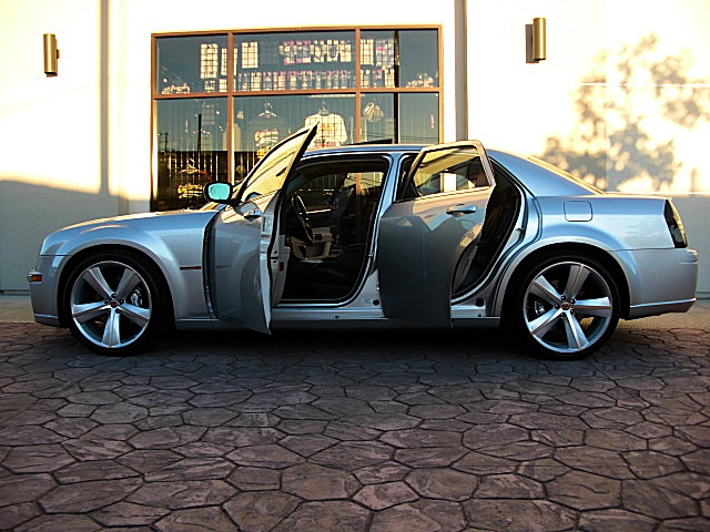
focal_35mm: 36
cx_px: 355
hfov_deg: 51.4
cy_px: 266
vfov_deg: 39.7
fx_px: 738
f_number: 2.8
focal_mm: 6.3
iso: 50
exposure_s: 1/125
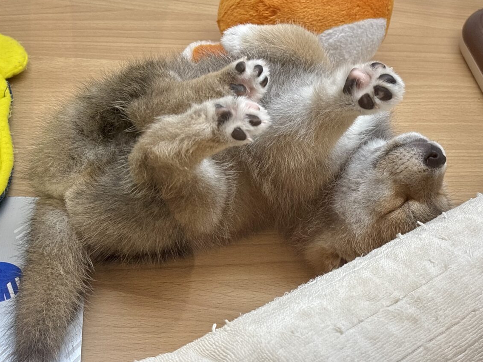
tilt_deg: -41.4
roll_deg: -11.7
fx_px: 767
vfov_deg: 26.6
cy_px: 173
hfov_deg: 34.9
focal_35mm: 55
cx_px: 249
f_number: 1.6
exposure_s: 1/100
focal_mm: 5.96
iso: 80
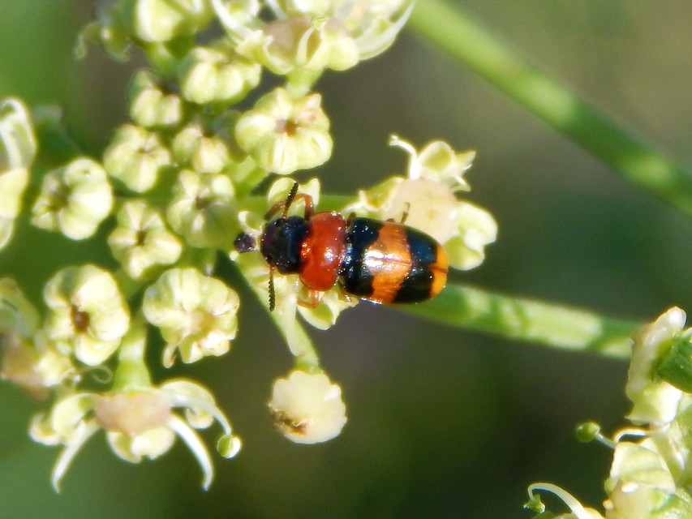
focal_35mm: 207
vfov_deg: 7.2
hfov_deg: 9.6
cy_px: 260
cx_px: 346
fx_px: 4139
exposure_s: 1/320
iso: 125
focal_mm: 37.1
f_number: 5.4
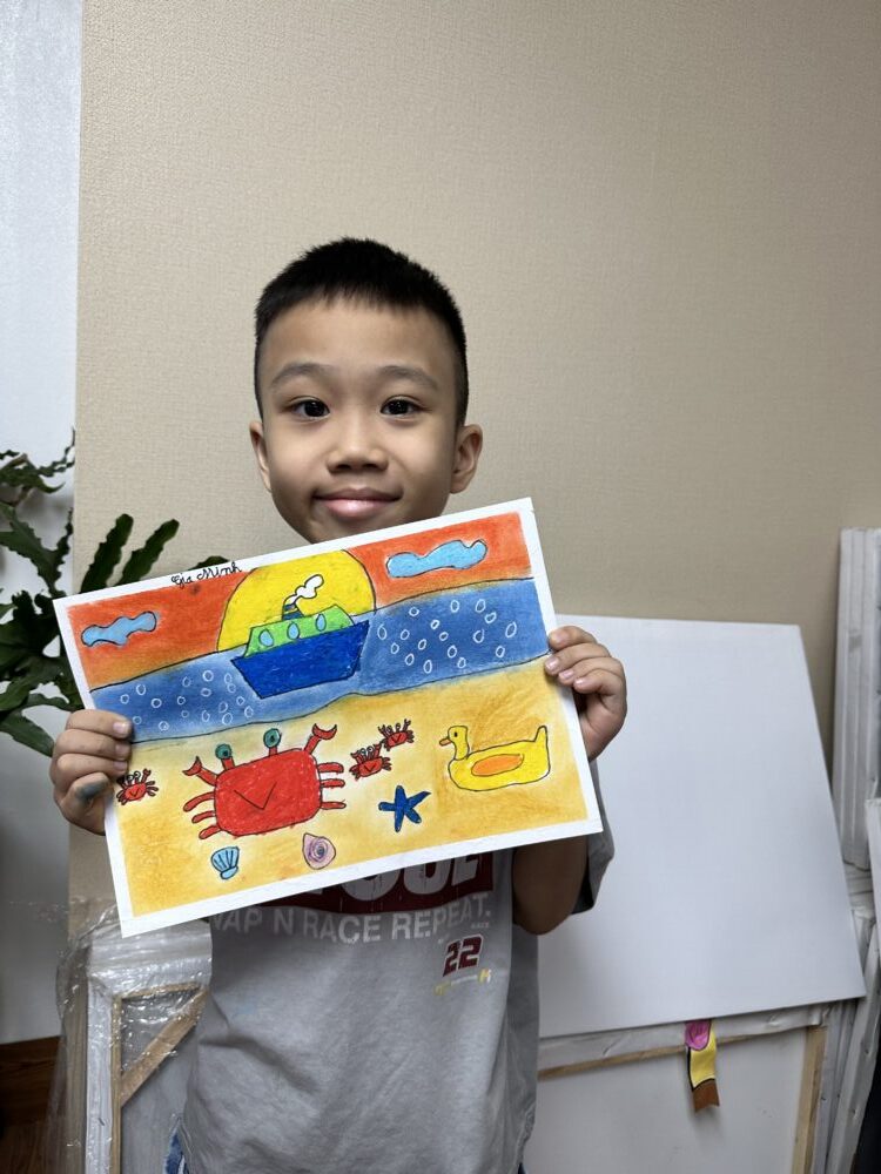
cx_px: 440
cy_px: 587
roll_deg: -5.3
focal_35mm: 24
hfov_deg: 56.8
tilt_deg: -7.4
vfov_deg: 71.6
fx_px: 814
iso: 80
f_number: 1.78
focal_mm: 6.86
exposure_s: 1/100
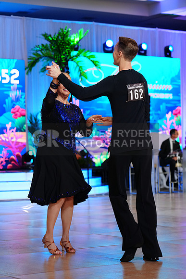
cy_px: 140
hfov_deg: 14.0
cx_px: 93
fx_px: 759
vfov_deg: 20.8
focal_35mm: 98
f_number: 4
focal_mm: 98
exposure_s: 1/400
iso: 2000
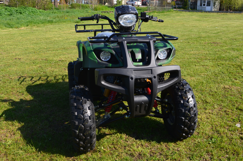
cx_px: 122
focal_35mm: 36
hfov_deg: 53.2
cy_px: 80
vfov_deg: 36.7
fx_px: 242
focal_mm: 24
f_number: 11
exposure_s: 1/100
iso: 200
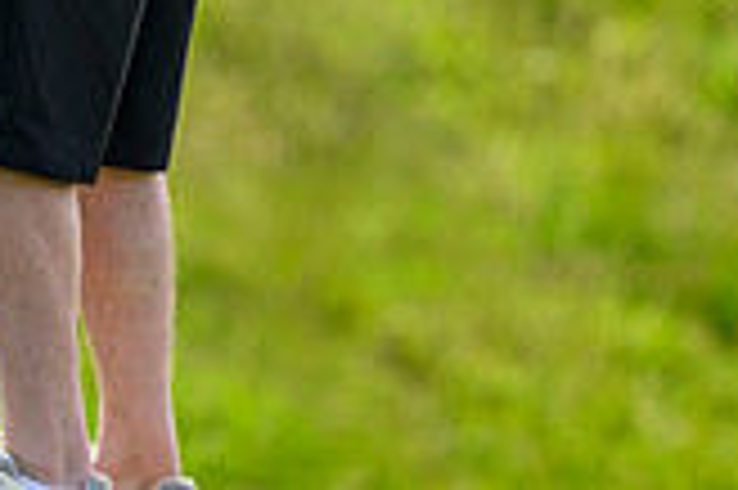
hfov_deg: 1.5
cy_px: -151
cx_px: -518
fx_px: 28958
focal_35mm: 1414
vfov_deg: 1.0
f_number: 4
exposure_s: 1/2000
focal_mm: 400
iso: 500
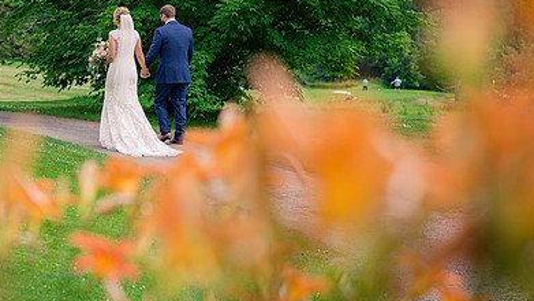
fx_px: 1869
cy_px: 73
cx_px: 150
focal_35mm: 132
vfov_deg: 9.2
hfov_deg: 16.2
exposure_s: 1/3200
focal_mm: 85
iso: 400
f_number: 3.5
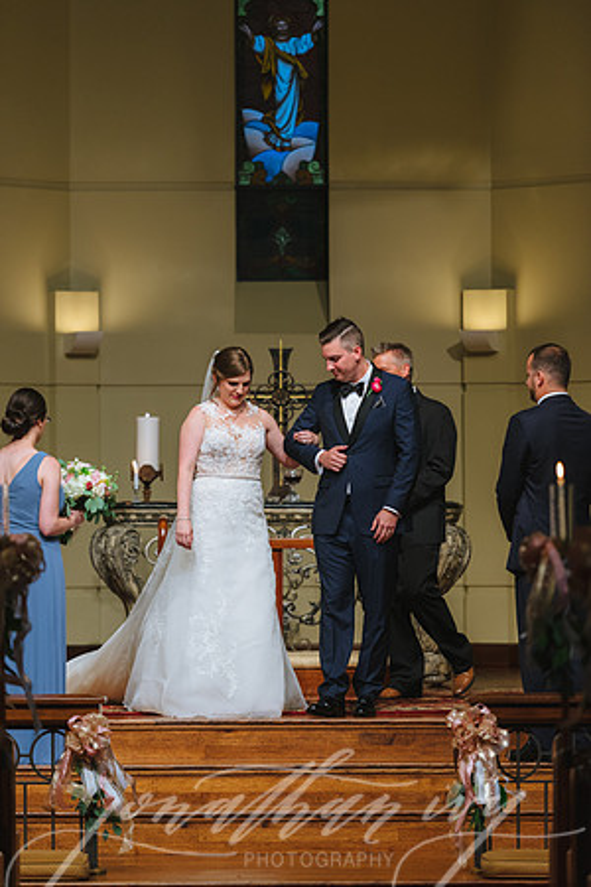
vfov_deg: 11.7
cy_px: 444
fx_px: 4309
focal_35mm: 175
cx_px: 296
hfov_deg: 7.8
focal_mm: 175
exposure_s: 1/160
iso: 1600
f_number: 2.8
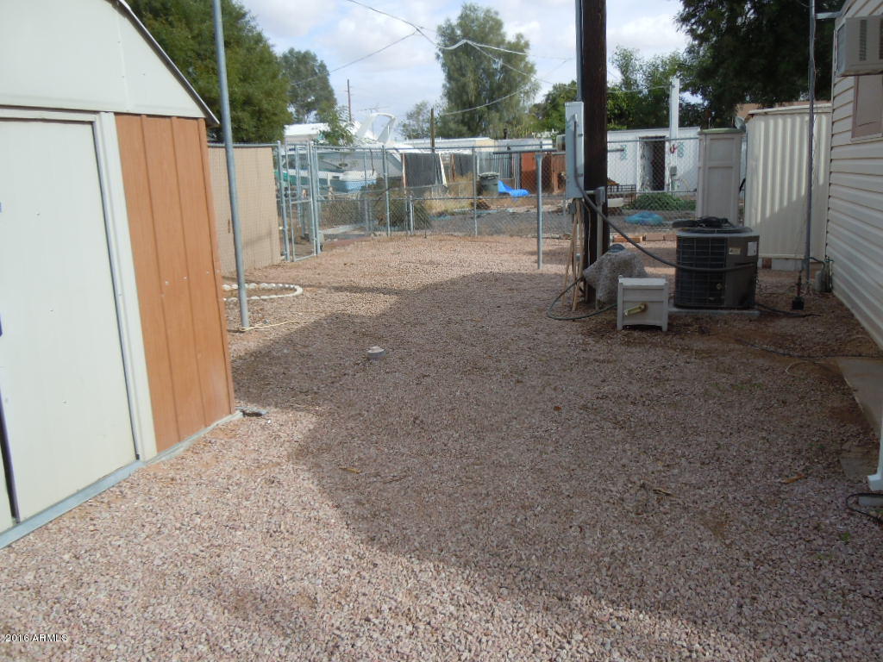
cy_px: 331
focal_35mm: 30
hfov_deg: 60.0
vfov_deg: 46.8
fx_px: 765
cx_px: 442
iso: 100
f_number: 3.5
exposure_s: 1/640
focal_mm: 5.4
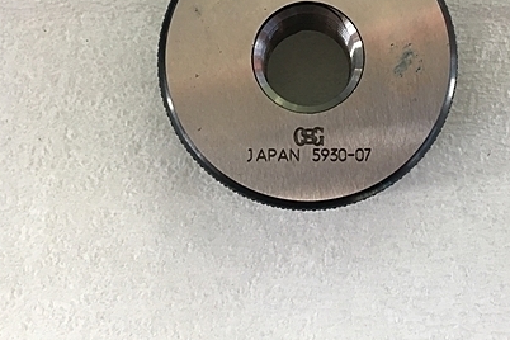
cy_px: 82
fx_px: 680
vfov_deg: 27.7
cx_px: 313
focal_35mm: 48
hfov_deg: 40.9
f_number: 2.2
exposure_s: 1/30
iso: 25
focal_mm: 4.15
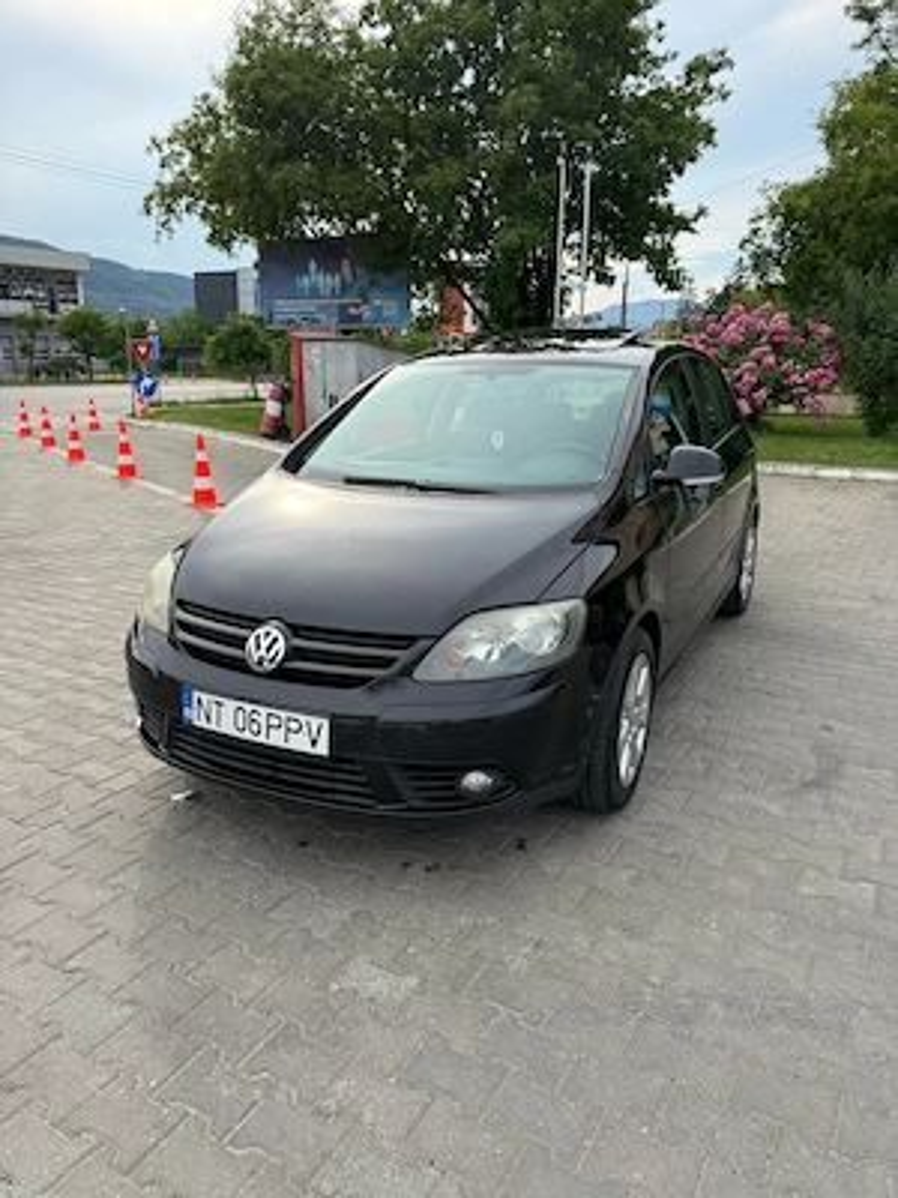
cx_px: 449
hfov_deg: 56.8
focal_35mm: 24
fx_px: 830
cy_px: 599
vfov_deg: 71.6
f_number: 1.78
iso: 100
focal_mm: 6.76
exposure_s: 1/1689
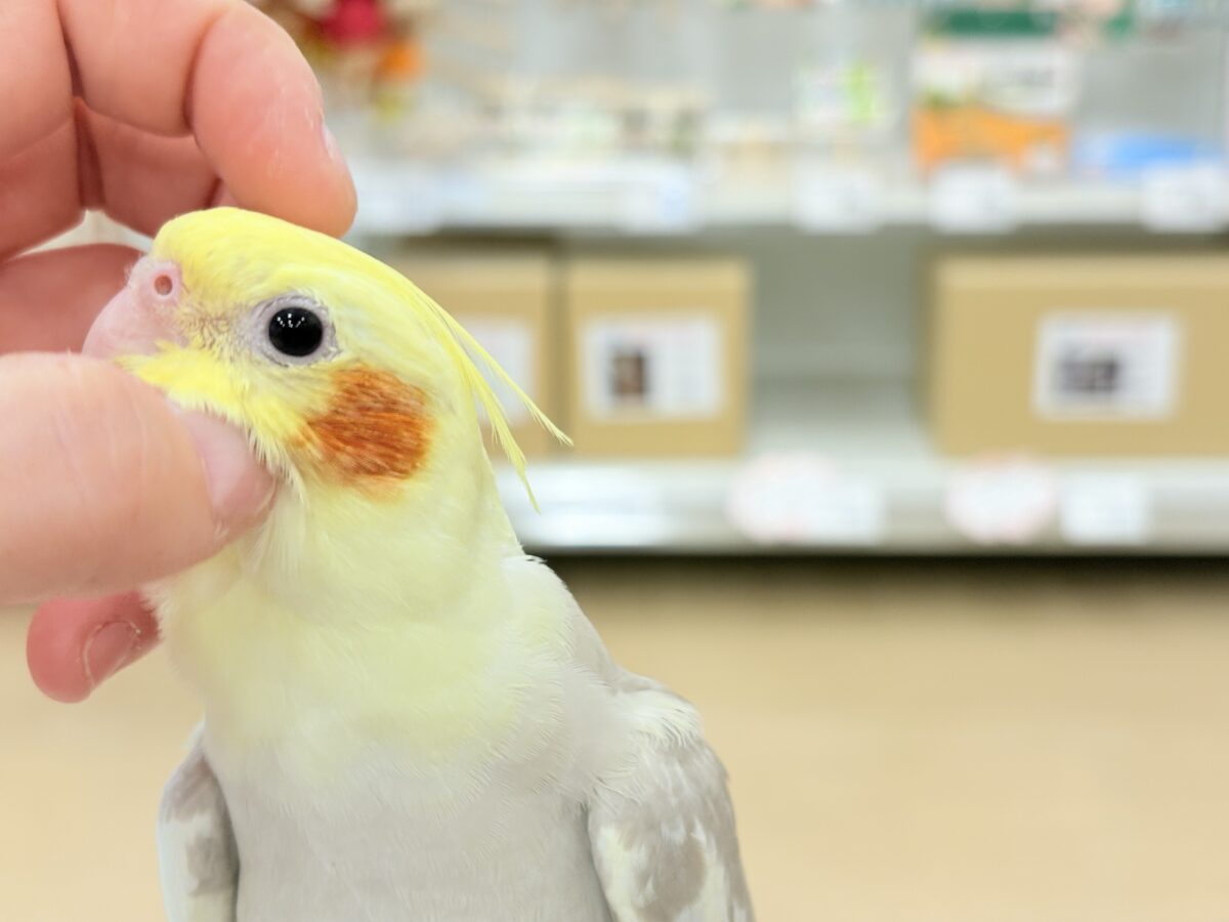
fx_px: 1846
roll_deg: +1.6
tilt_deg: -16.0
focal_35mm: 52
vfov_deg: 28.0
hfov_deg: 36.8
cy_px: 461
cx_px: 614
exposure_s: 1/50
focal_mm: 5.96
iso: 50
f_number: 1.6
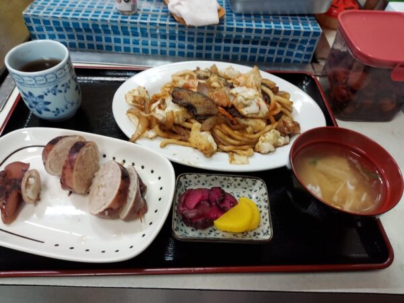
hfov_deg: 69.4
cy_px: 152
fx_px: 292
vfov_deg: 54.9
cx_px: 202
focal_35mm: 25
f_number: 2
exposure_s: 1/50
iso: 250
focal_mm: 4.6
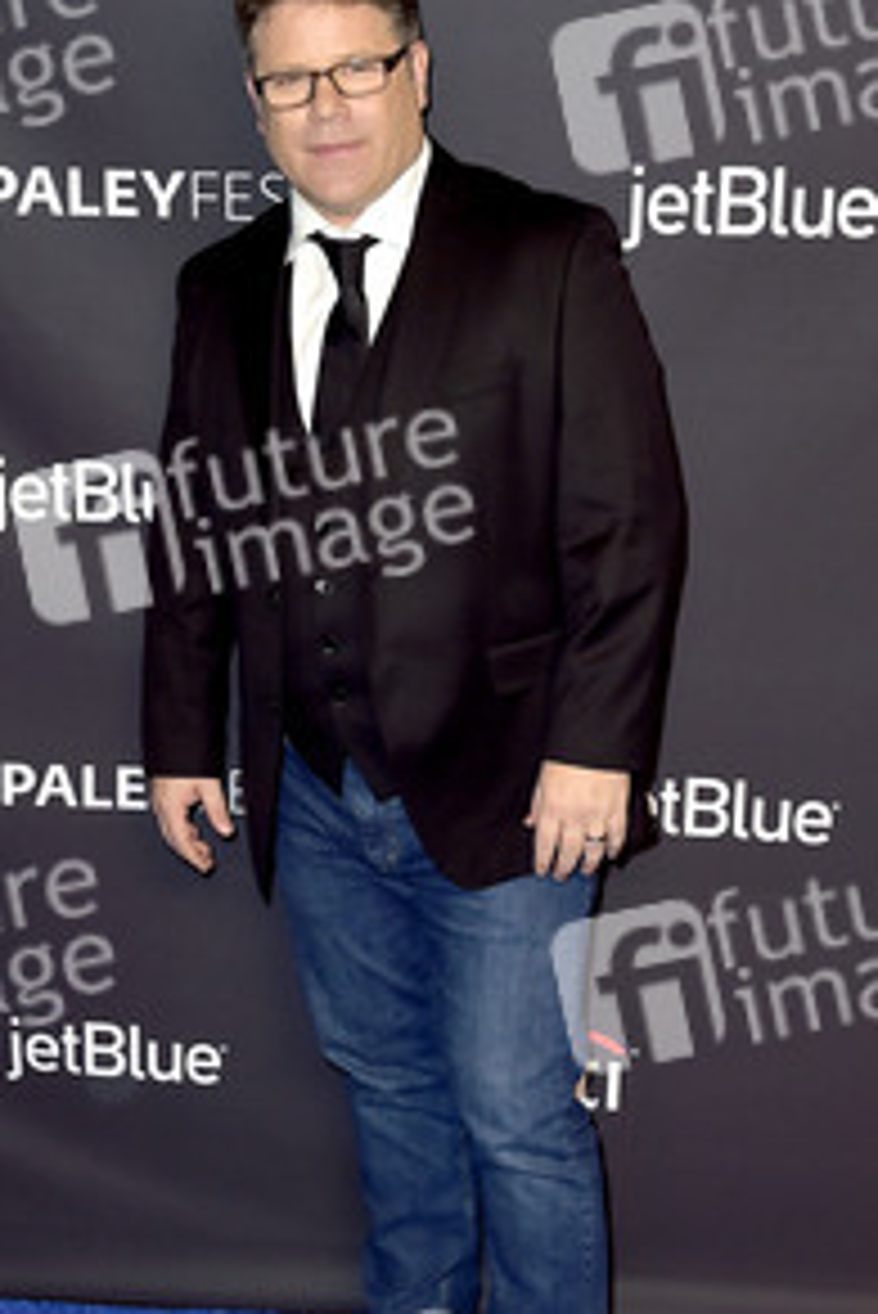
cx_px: 376
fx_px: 1900
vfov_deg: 38.1
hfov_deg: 26.0
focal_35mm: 52
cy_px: 742
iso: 250
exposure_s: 1/250
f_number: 6.3
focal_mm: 38
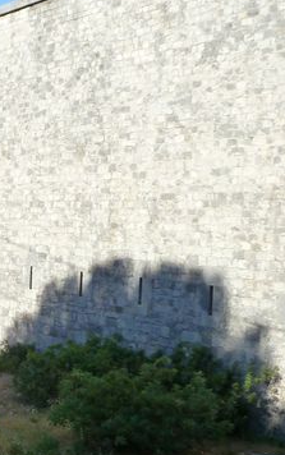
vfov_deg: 29.7
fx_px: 856
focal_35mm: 69
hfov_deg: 16.2
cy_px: 261
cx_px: -216
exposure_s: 1/500
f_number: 4
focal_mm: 4.7
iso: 125
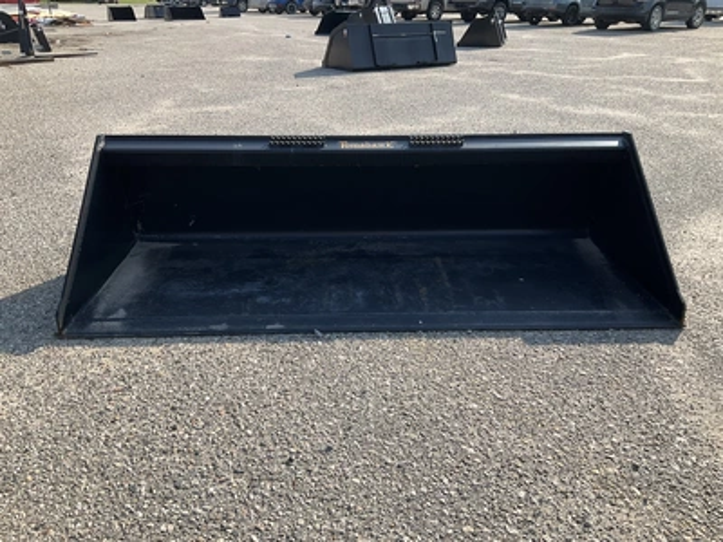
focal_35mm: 29
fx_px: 606
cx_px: 362
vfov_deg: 48.2
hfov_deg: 61.7
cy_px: 271
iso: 25
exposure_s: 1/883
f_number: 1.8
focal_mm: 3
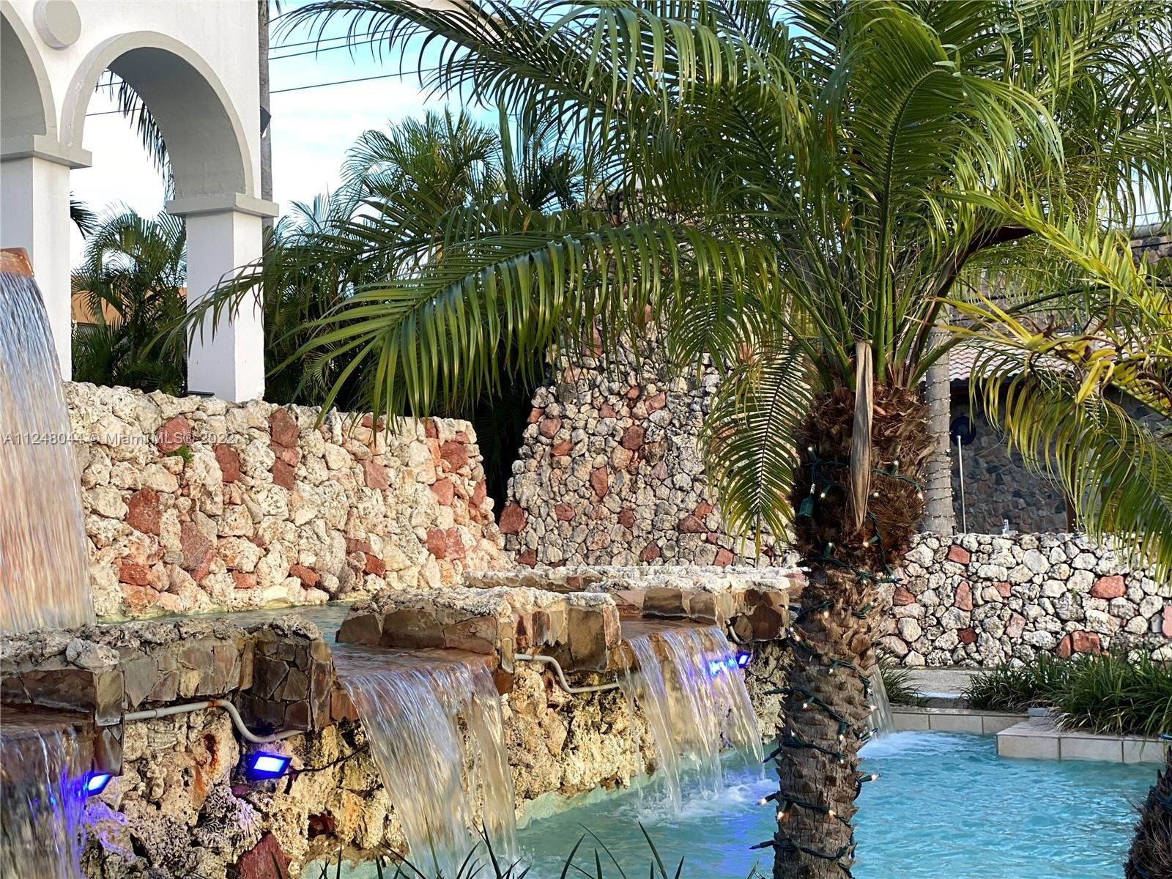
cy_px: 440
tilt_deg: +3.0
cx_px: 586
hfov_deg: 36.8
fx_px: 1761
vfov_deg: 28.0
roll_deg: +0.4
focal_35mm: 52
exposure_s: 1/120
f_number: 2
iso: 20
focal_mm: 6
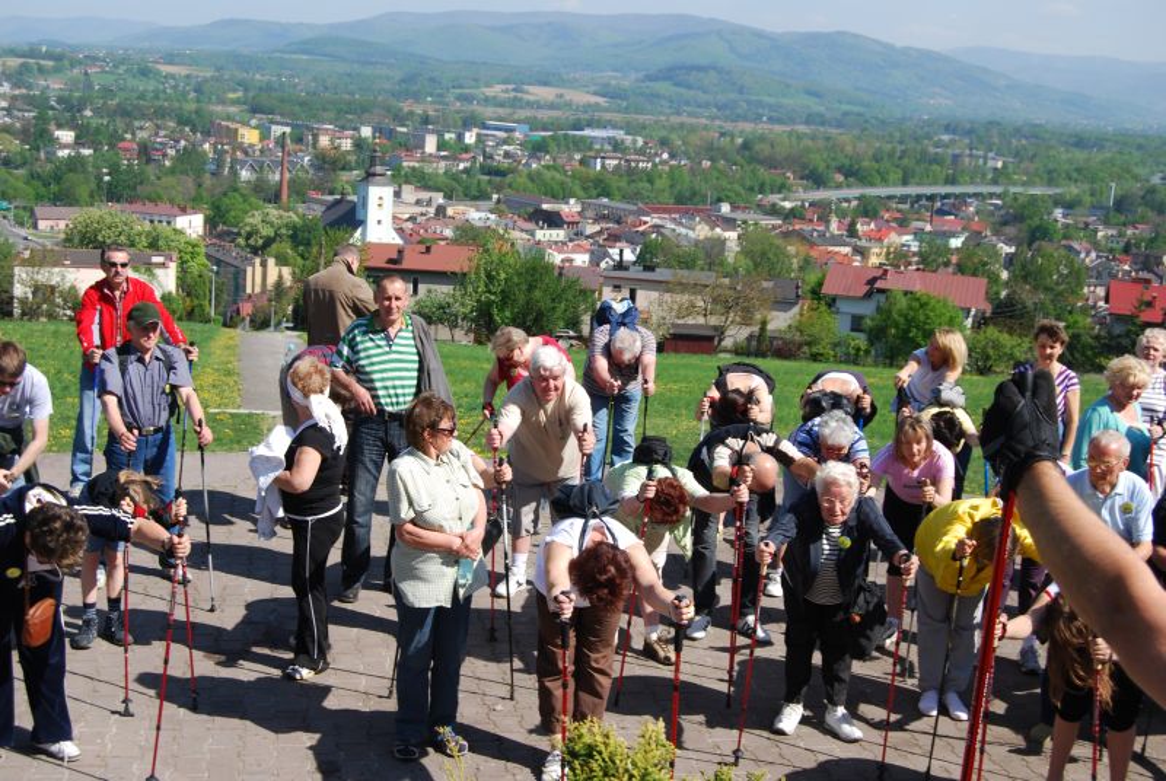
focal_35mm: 48
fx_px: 1557
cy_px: 390
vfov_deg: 28.2
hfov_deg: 41.1
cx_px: 583
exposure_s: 1/200
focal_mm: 32
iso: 100
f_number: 7.1
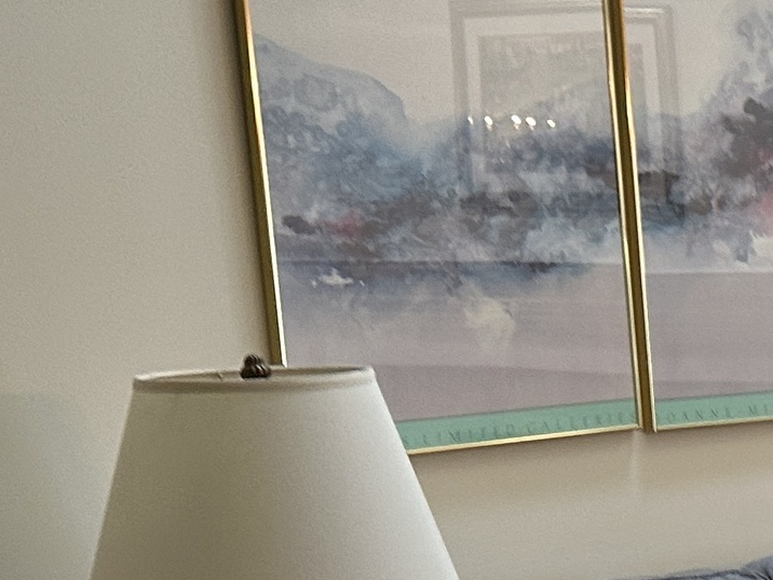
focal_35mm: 103
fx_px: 2300
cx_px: 1552
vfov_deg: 14.1
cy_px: 620
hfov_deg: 15.3
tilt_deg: -6.8
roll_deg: +1.2
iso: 125
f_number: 1.78
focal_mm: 6.86
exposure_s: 1/60
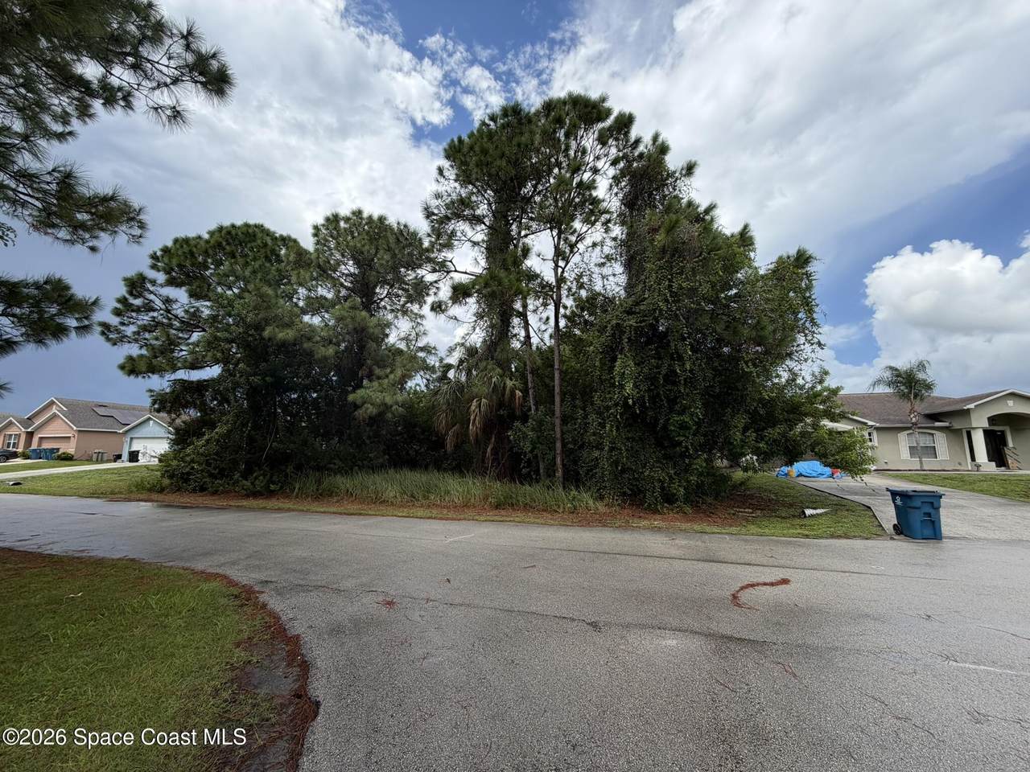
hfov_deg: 102.1
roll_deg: -0.2
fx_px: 417
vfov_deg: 85.7
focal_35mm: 14
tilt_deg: +8.9
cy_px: 386
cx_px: 515
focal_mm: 2.22
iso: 25
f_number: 2.2
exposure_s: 1/770
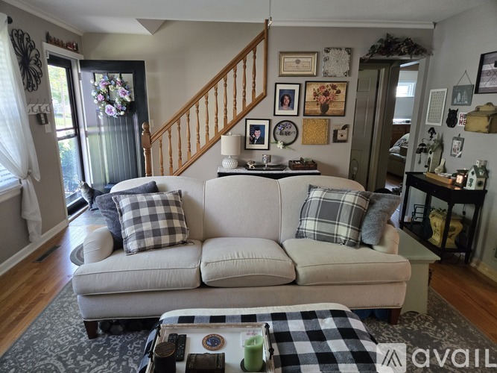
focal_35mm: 23
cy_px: 186
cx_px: 248
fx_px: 330
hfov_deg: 73.9
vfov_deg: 58.9
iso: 500
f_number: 1.8
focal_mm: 5.4
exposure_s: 1/120
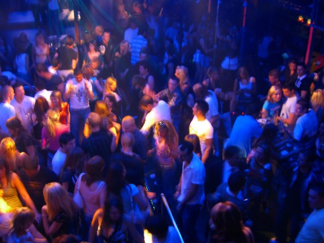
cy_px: 124
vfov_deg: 36.0
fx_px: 375
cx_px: 166
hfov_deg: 46.8
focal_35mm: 40
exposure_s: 1/8
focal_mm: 7.9
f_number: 2.8
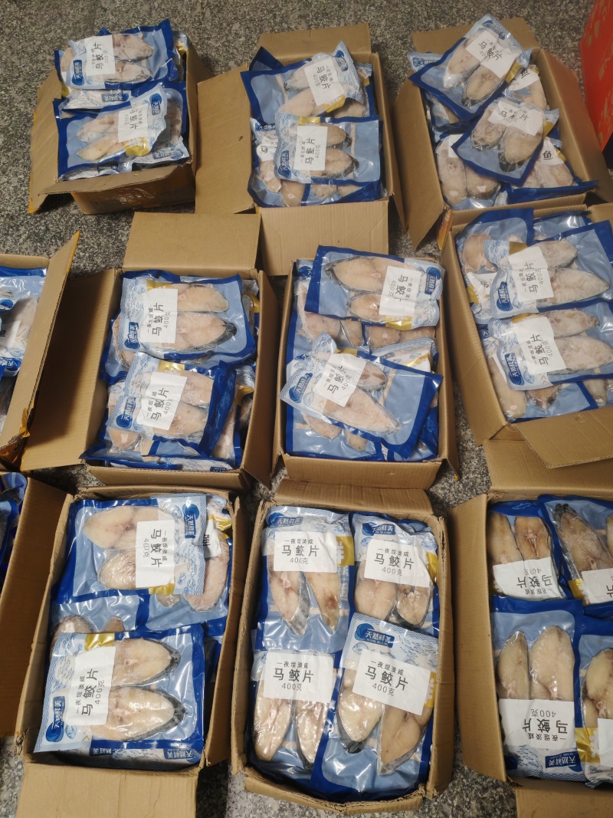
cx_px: 306
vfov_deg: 65.3
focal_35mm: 27
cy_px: 409
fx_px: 638
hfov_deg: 51.3
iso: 640
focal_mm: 5.52
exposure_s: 1/100
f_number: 1.95
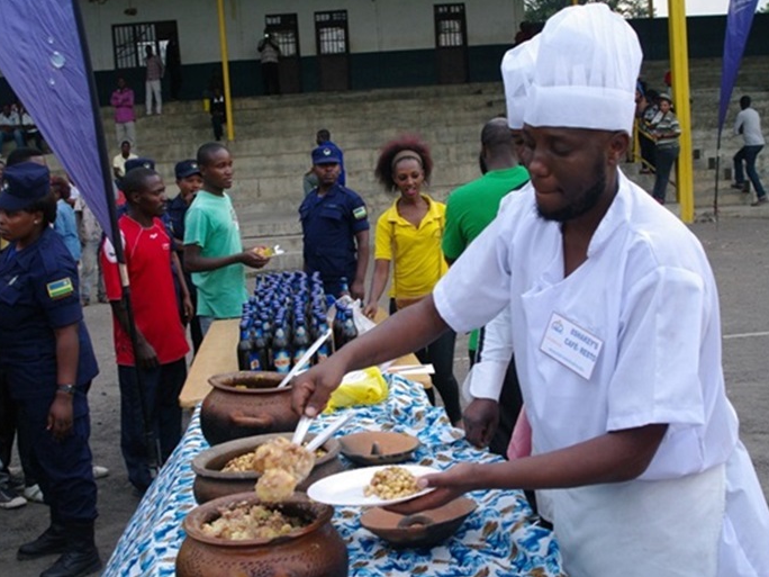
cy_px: 288
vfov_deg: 31.5
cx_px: 387
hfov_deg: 41.2
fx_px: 1022
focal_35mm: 46
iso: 800
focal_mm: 28
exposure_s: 1/125
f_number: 8
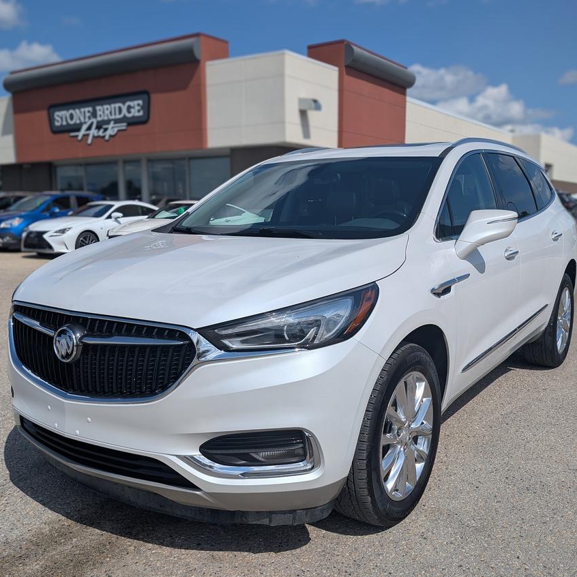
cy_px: 301
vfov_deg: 51.1
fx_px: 603
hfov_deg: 51.1
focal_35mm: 32
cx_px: 270
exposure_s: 1/3448
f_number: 1.68
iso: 19
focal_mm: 6.9
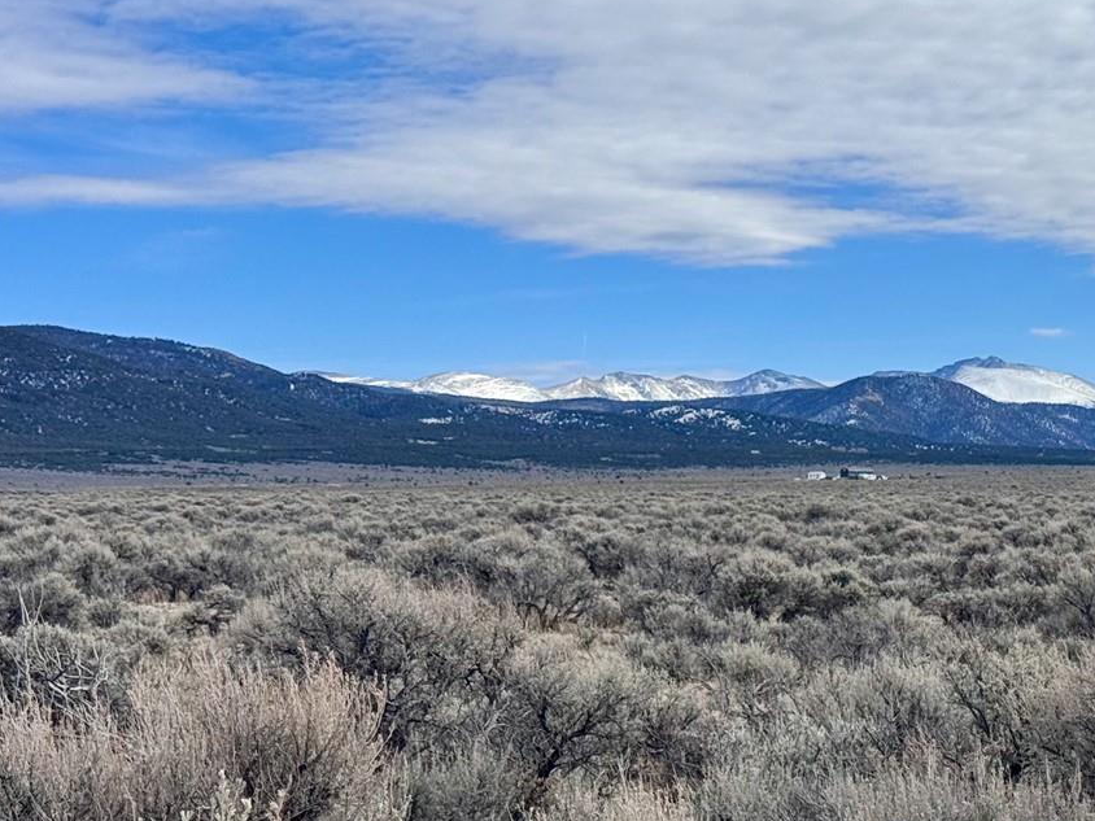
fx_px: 2879
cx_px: 1013
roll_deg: -0.1
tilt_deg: +0.8
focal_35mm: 91
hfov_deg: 21.0
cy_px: 429
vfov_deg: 16.2
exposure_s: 1/6410
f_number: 1.78
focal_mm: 6.76
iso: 64
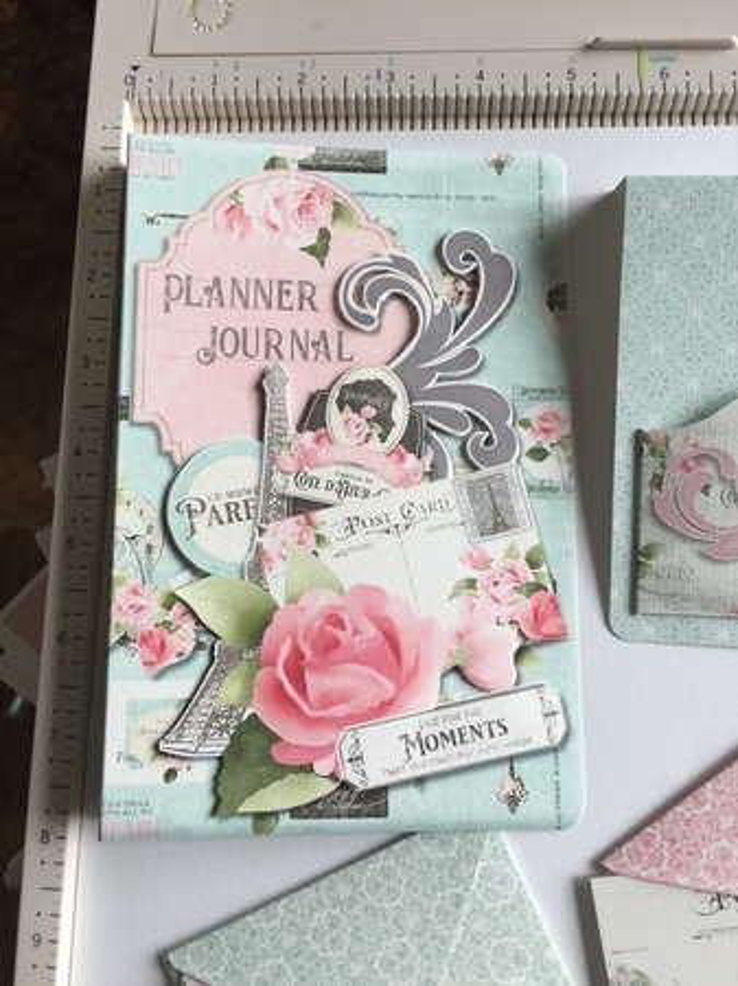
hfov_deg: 48.2
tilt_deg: -74.7
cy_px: 493
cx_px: 369
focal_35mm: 29
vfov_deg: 61.7
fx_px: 825
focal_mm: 4.15
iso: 40
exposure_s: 1/100
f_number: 2.2
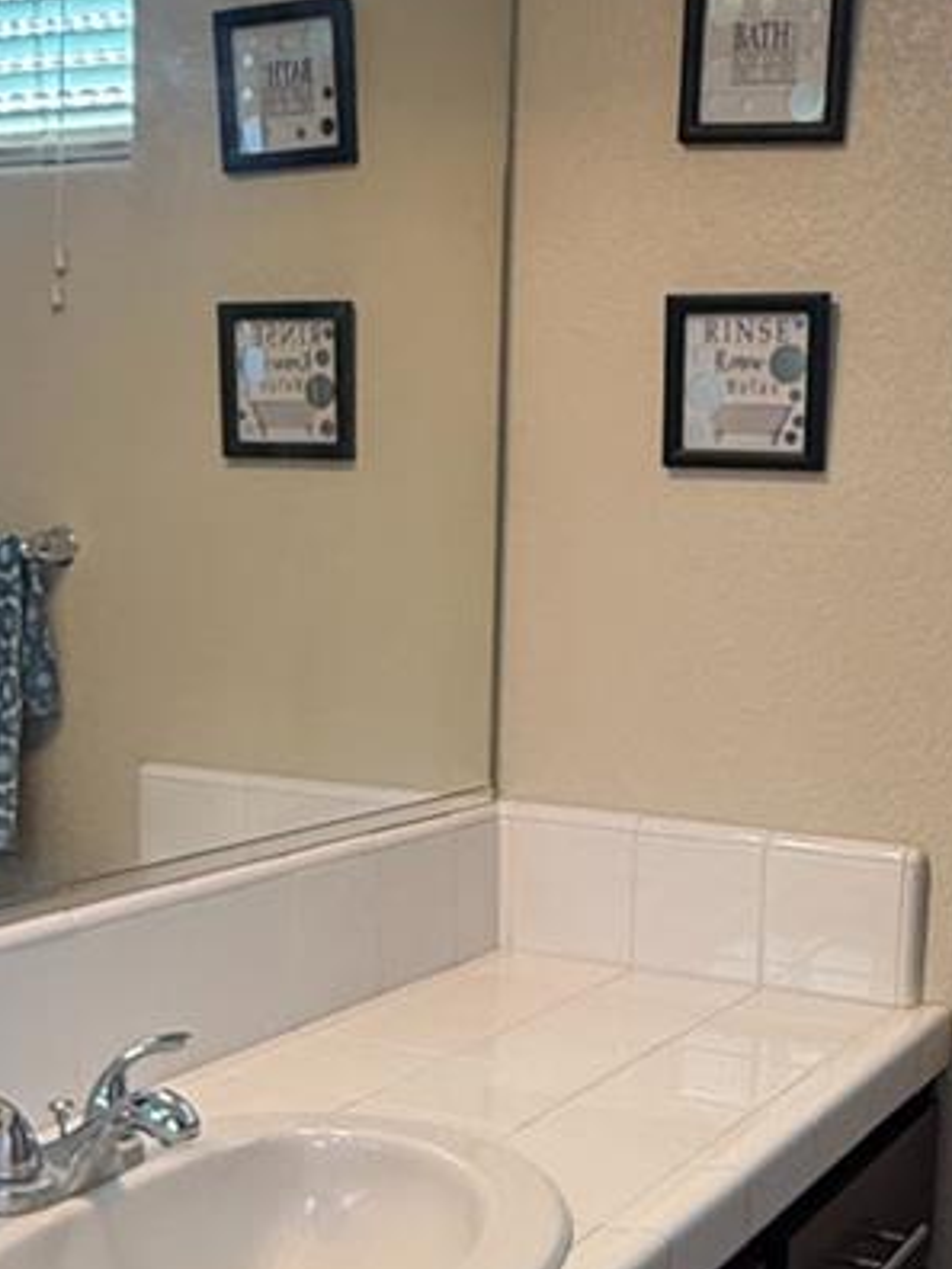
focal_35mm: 53
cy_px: 824
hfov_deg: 27.4
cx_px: 595
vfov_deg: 35.9
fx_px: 1943
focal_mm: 2.22
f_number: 2.2
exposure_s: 1/120
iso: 250
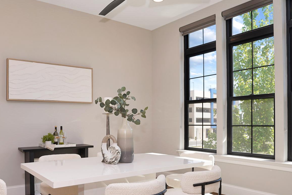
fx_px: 243
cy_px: 128
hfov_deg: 61.7
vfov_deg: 43.1
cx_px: 125
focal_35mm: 30
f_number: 4
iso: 125
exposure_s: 1/60
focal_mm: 17
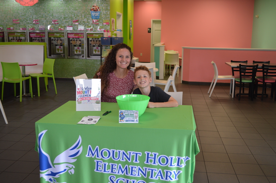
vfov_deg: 34.2
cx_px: 138
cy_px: 92
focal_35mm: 39
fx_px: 299
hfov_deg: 49.6
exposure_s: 1/80
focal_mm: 26
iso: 400
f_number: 4.2
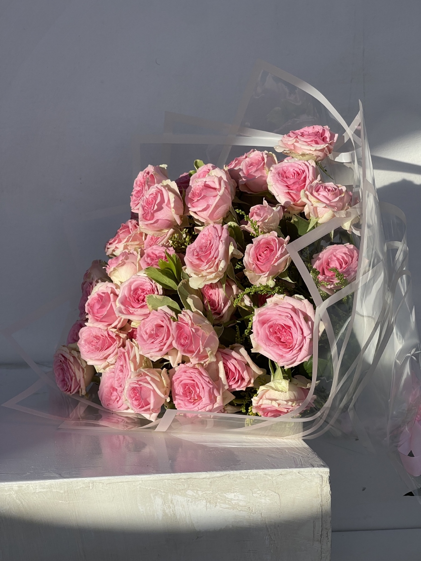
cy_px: 280
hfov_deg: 22.9
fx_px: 1038
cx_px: 210
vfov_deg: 30.3
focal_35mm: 64
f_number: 2.2
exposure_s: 1/986
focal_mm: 7.5
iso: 20
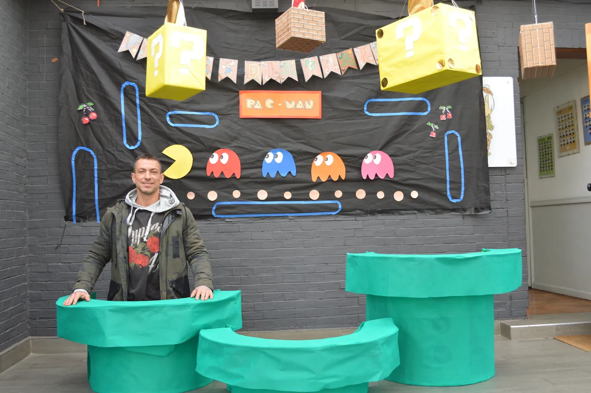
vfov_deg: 36.8
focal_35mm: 36
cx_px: 296
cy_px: 196
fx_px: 590
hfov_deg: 53.2
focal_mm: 24
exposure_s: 1/80
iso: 400
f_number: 4.5
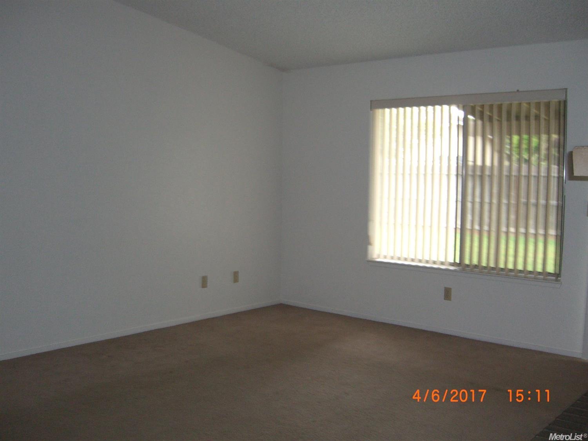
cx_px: 294
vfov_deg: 37.7
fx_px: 645
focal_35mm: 38
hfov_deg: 49.0
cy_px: 220
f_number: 2.8
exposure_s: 1/60
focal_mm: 7.9
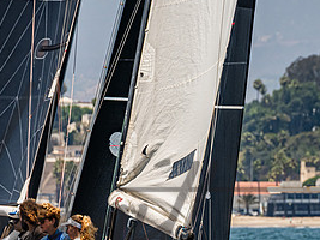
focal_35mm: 746
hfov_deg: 2.7
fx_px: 6893
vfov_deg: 2.0
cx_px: 91
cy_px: 229
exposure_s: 1/2000
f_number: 8
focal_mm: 260
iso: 500
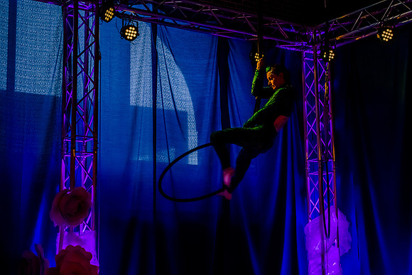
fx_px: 830
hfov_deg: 27.8
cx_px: 245
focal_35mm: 73
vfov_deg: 18.8
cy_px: 111
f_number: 2.8
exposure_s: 1/80
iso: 2500
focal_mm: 60
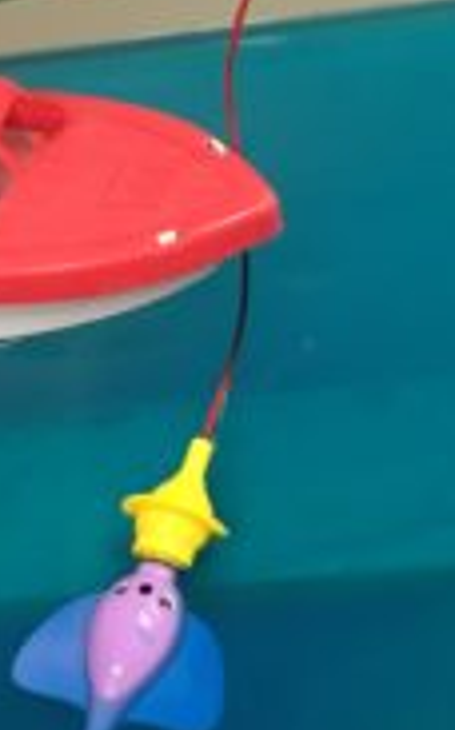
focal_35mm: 84
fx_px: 1671
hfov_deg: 15.5
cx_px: 263
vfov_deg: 24.7
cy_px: 373
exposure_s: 1/25
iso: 200
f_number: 2.2
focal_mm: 4.15
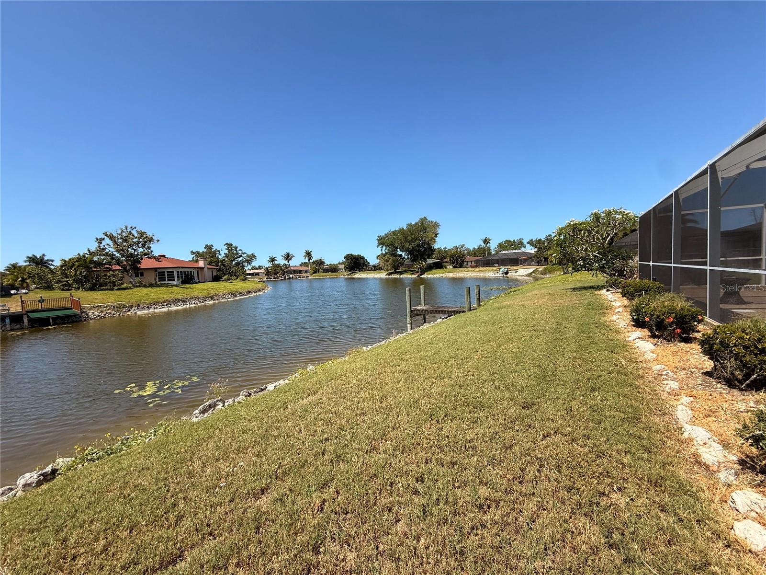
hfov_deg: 102.1
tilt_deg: -3.3
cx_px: 383
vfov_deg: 85.7
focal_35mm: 14
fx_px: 310
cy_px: 288
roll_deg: +3.2
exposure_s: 1/2024
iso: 50
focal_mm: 2.22
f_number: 2.2
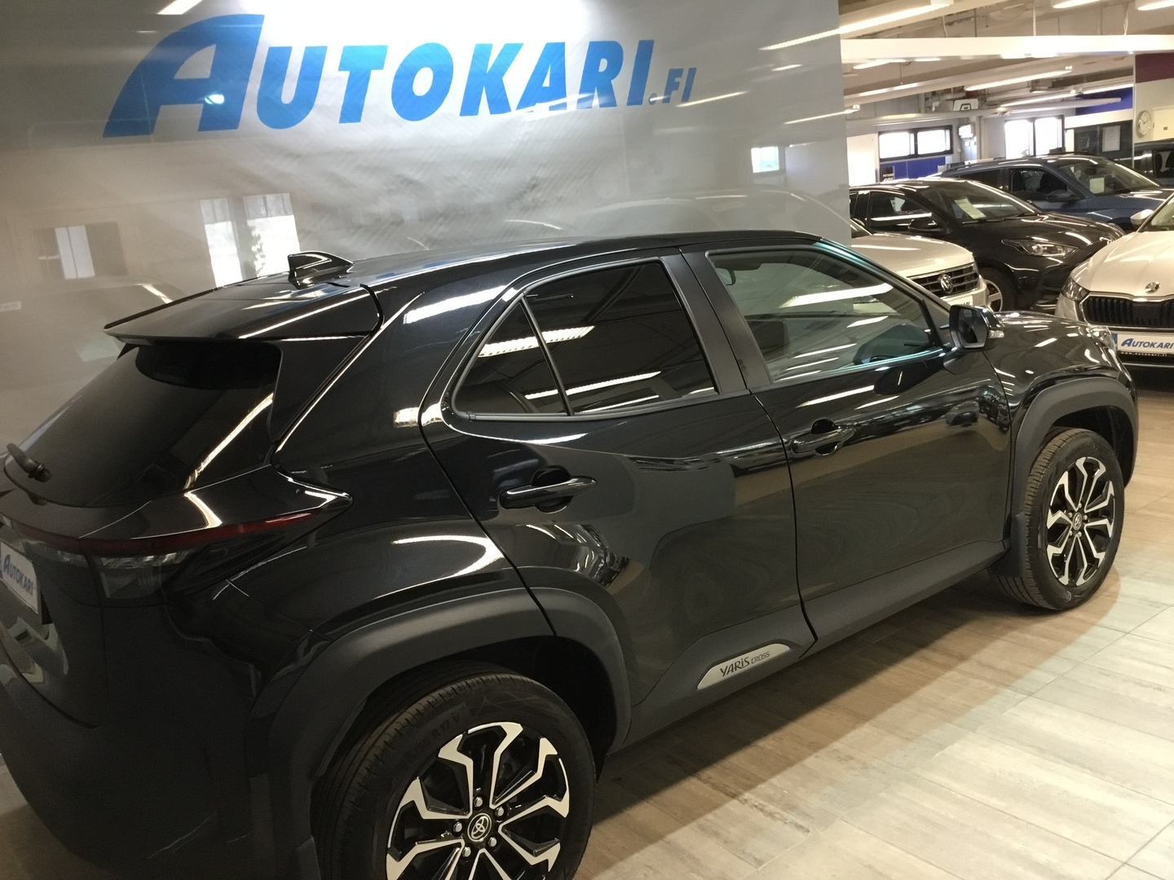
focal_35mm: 31
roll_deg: +7.8
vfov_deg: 45.4
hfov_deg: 58.4
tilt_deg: -12.4
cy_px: 440
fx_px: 1051
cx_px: 587
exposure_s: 1/33
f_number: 2.4
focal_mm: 3.3
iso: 160
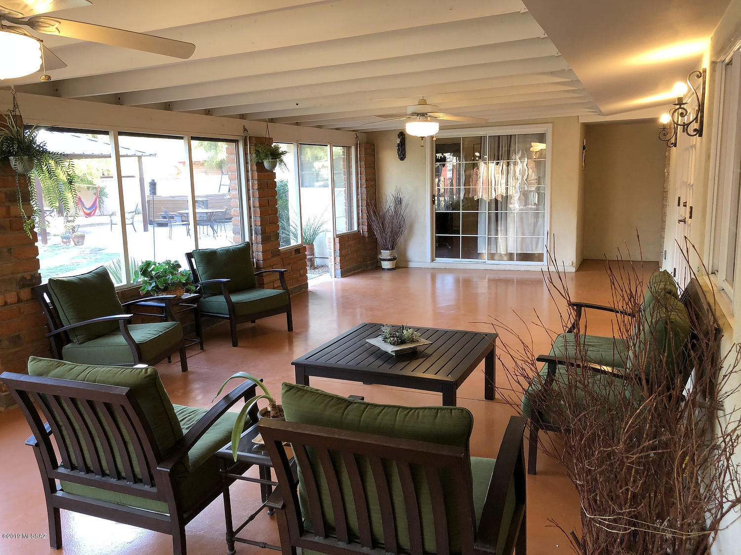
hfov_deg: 63.4
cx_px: 370
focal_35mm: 28
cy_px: 278
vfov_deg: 49.7
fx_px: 599
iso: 40
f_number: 1.8
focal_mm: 4
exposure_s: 1/20
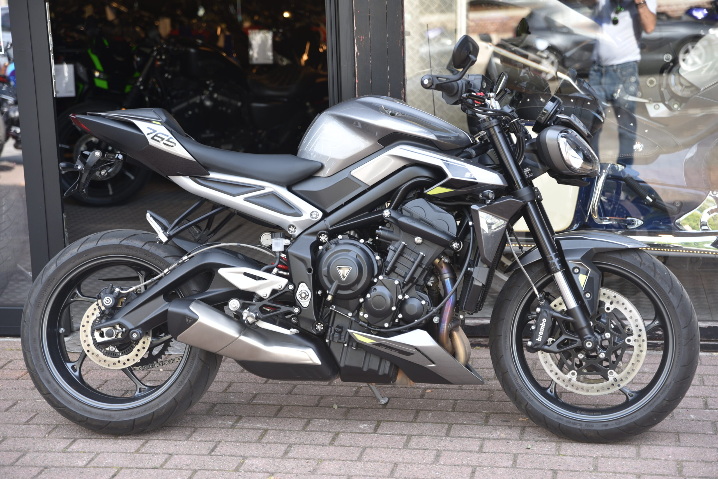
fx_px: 1397
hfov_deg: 28.8
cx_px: 359
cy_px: 240
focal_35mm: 70
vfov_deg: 19.5
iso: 100
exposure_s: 1/60
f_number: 3.5
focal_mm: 70
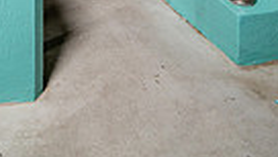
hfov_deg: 24.2
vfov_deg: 10.7
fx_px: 613
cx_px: -10
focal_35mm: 83
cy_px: -298
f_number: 7.1
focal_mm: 24
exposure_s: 1/250
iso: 500
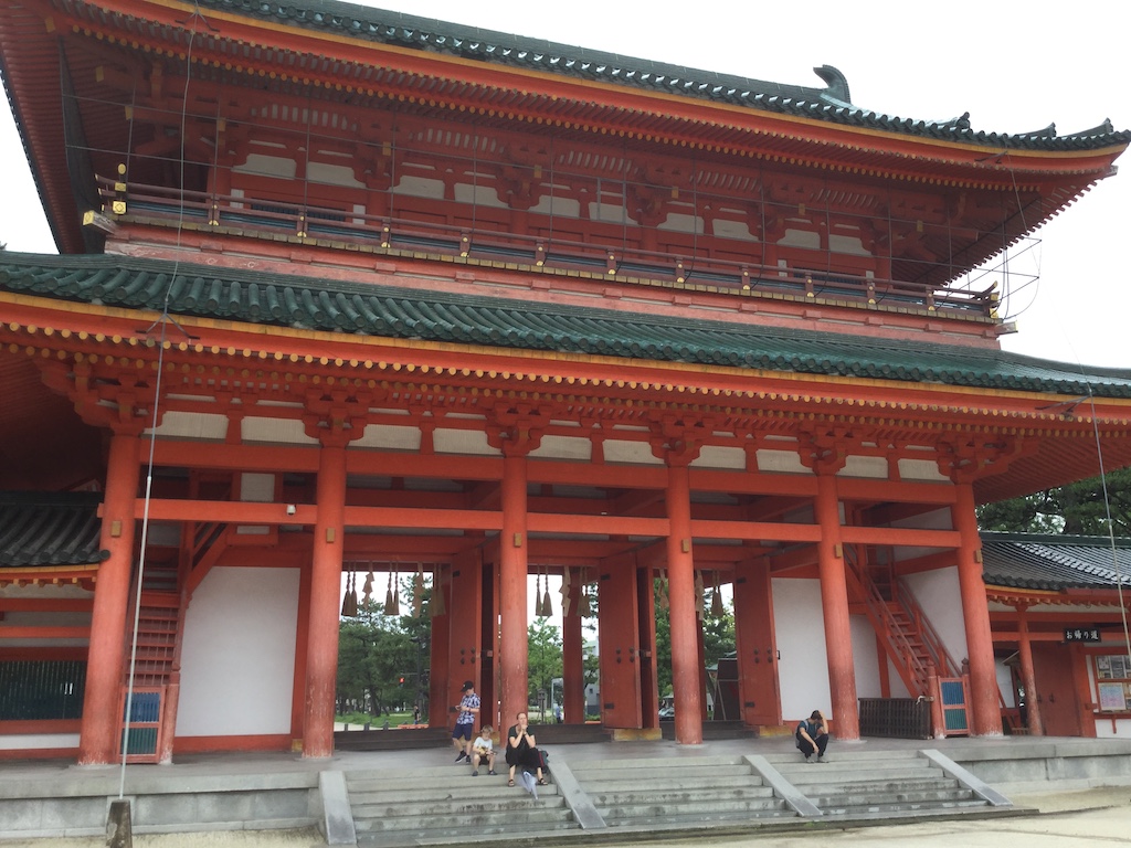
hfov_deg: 58.4
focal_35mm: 31
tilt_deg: +11.5
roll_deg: +0.5
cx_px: 566
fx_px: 1013
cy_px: 424
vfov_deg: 45.4
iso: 25
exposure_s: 1/249
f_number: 2.4
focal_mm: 3.3
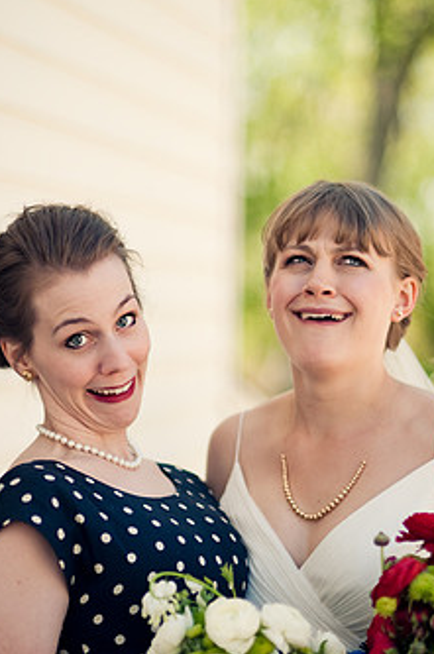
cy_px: 405
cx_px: 250
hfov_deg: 11.9
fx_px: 2086
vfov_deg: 17.8
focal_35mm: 115
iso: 200
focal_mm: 85
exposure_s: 1/2000
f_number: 1.8
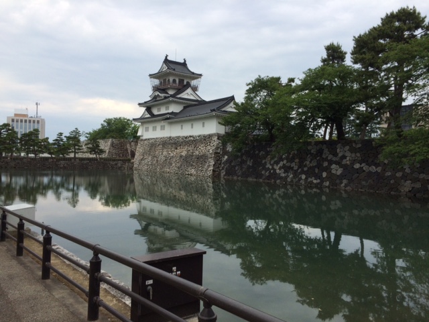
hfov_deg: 61.7
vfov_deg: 48.2
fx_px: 359
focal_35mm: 29
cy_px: 161
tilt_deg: -3.1
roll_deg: -2.0
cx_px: 214
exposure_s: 1/2283
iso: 32
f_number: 2.2
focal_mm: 4.15
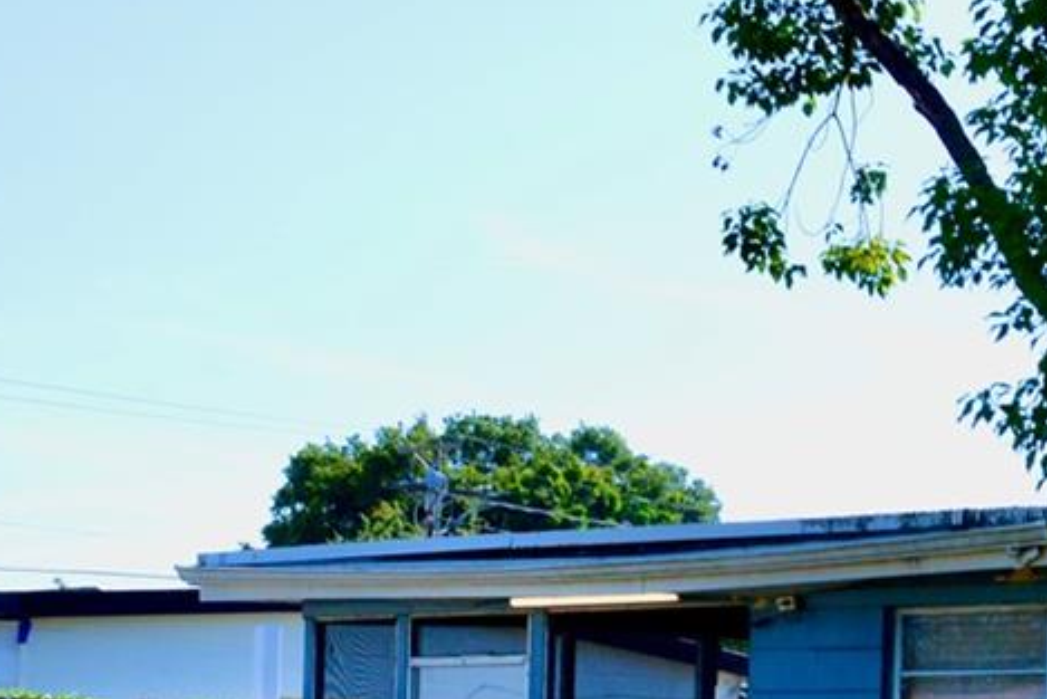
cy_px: 854
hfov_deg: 20.8
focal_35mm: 92
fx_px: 2676
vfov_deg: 14.4
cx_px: 1219
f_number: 10
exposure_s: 1/320
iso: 400
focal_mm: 18
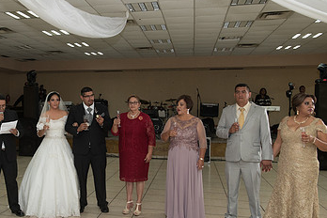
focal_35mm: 40
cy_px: 116
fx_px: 363
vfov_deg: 33.4
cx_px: 86
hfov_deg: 46.9
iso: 1600
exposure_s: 1/100
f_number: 3.5
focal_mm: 24
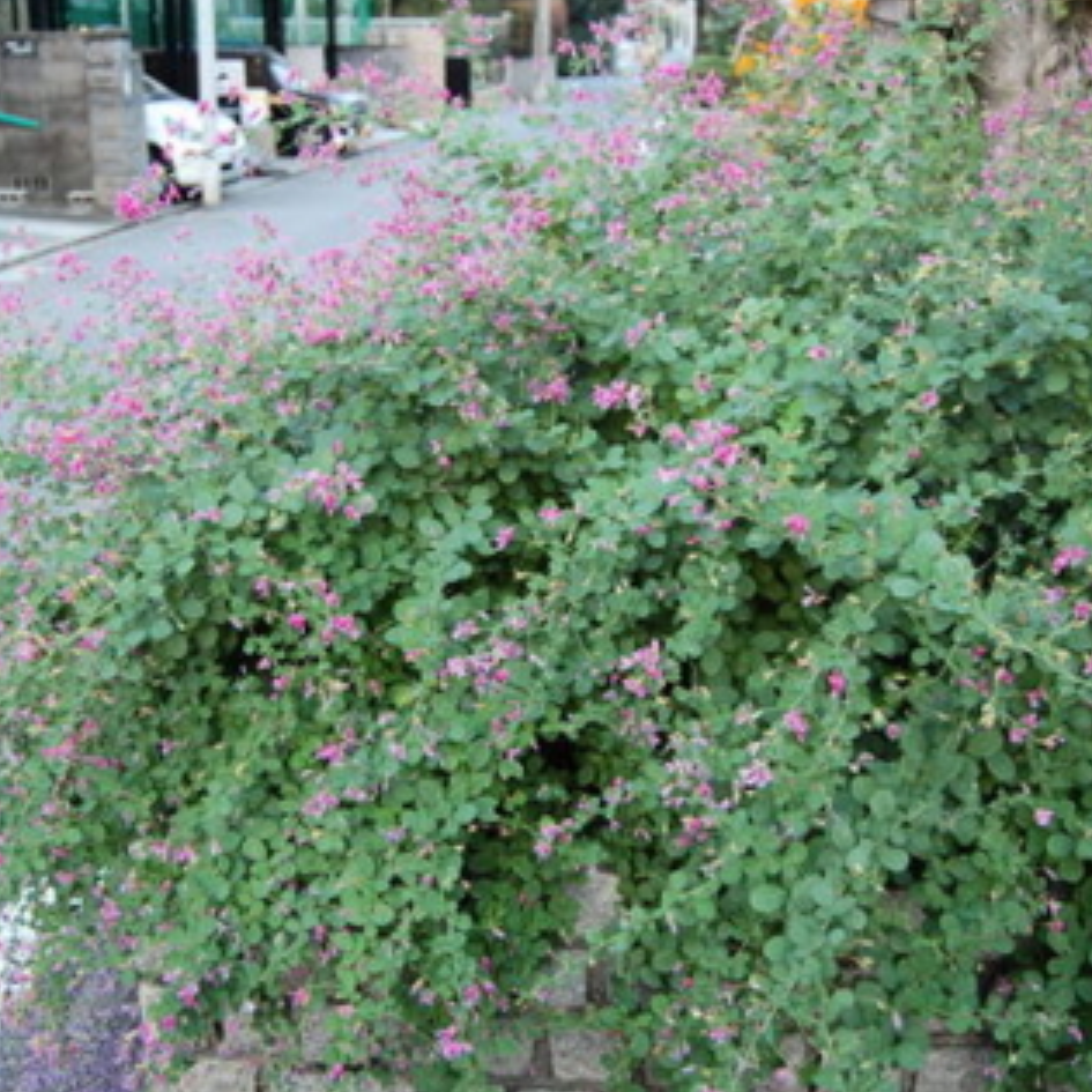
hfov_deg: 37.8
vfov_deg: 37.8
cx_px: 520
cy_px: 543
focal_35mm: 45
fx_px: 1593
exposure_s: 1/30
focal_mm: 23
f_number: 3.8
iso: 720
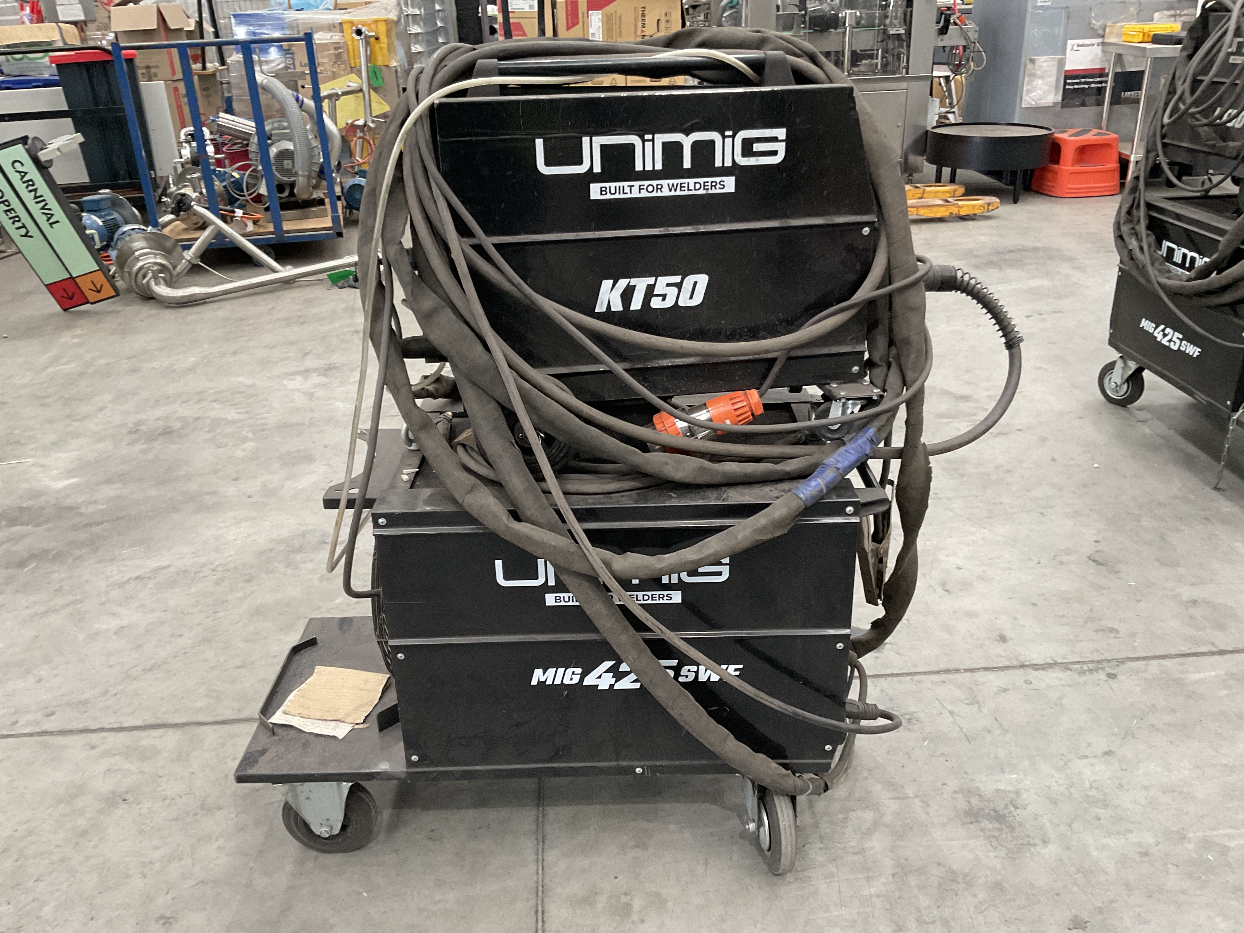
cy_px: 466
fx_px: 1042
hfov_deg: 61.7
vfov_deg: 48.2
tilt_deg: -26.0
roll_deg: +1.0
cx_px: 622
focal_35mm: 29
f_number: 1.8
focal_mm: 3
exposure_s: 1/60
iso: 160
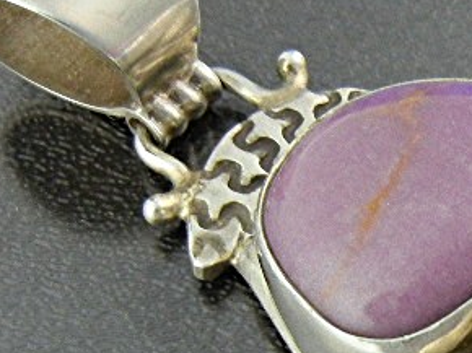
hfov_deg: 12.1
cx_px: 597
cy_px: 361
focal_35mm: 159
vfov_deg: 9.3
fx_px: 2166
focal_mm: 8.1
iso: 400
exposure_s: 1/20.6
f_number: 3.8
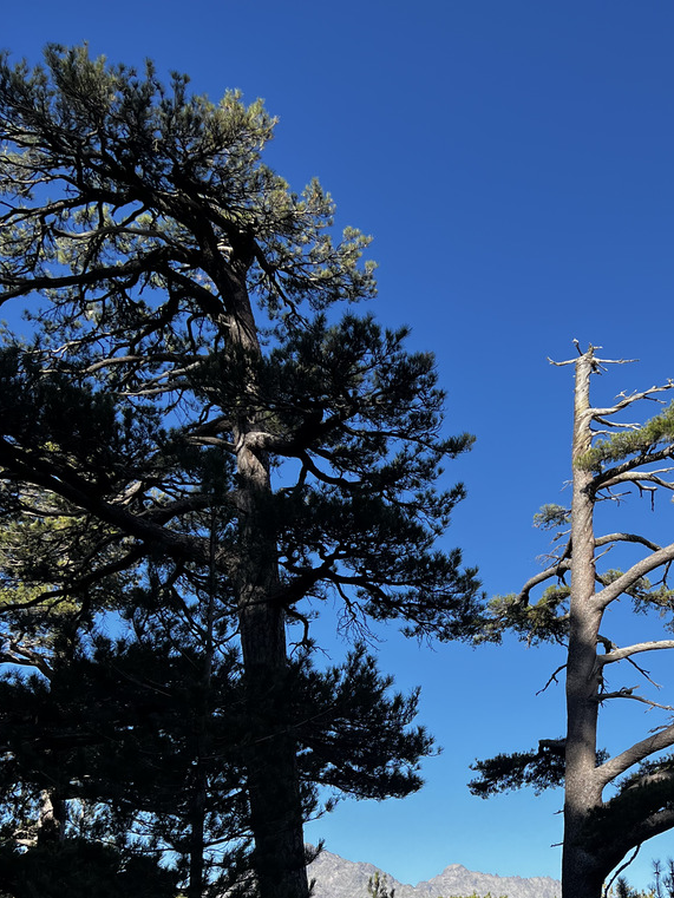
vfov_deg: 44.2
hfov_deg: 34.3
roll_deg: +1.9
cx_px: 523
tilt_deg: +17.3
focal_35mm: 41
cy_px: 680
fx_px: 1064
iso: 50
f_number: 1.5
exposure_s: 1/2252
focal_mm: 5.7
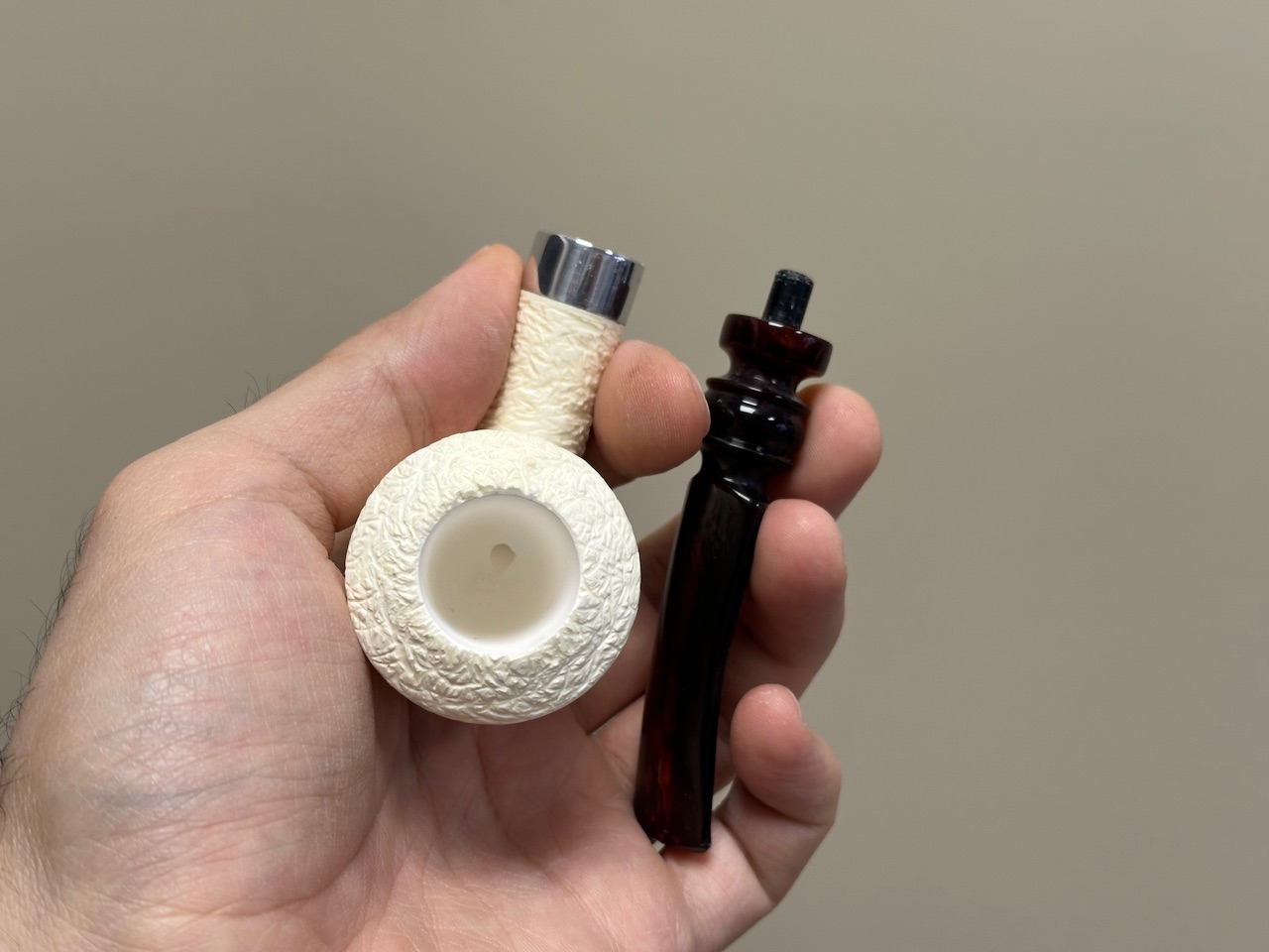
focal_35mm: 48
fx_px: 1760
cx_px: 634
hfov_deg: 39.7
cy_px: 476
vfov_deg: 30.3
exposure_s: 1/100
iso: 64
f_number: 1.78
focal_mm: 6.86
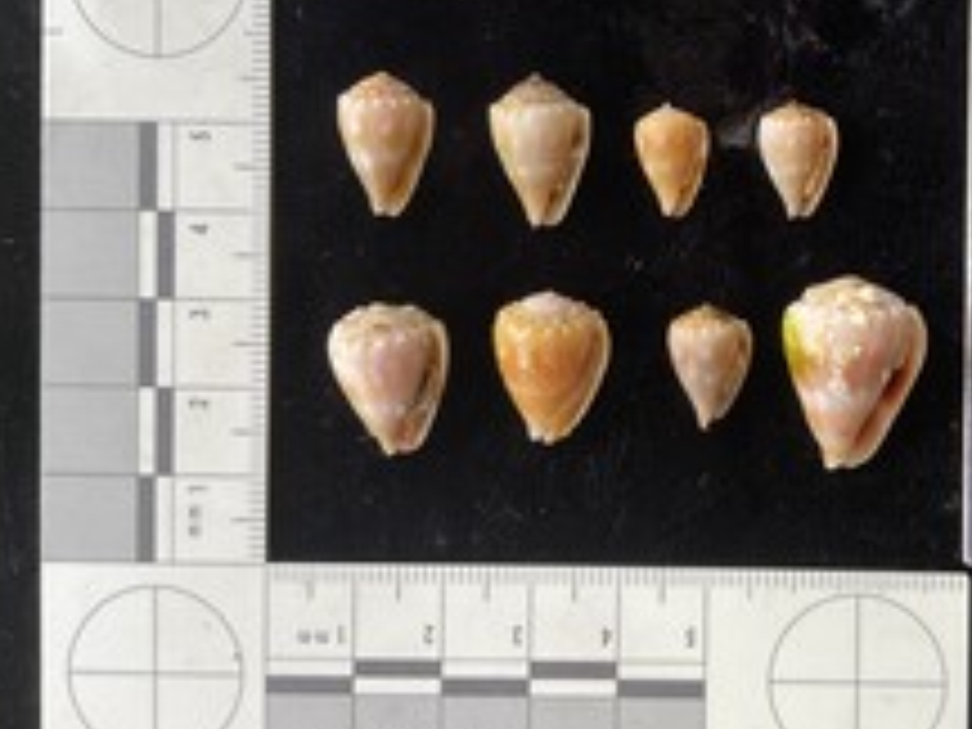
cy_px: 272
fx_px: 1320
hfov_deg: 39.6
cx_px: 693
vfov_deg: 30.7
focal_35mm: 47
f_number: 1.8
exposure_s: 1/120
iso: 40
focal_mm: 3
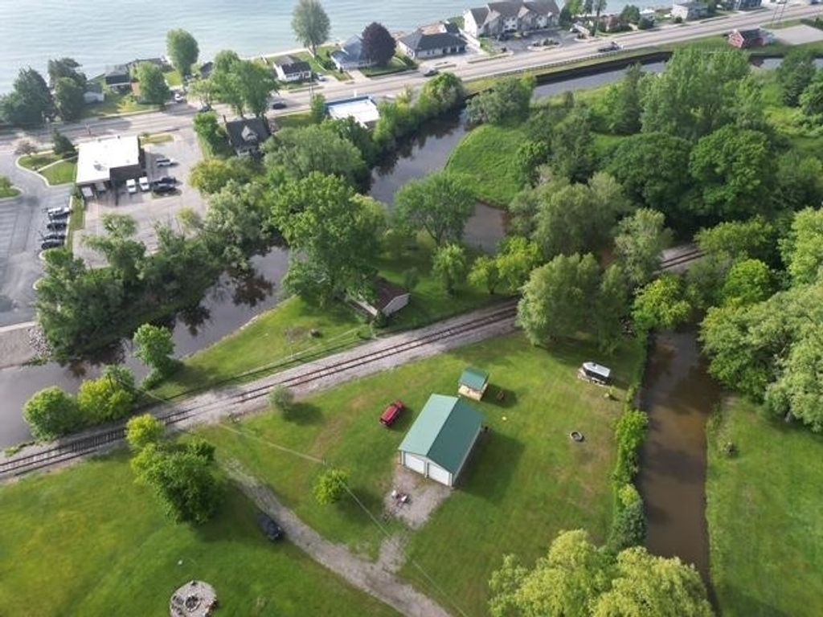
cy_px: 308
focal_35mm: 24
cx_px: 412
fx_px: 571
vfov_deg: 56.8
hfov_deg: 71.6
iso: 110
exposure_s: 1/1250
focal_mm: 6.72
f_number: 1.7
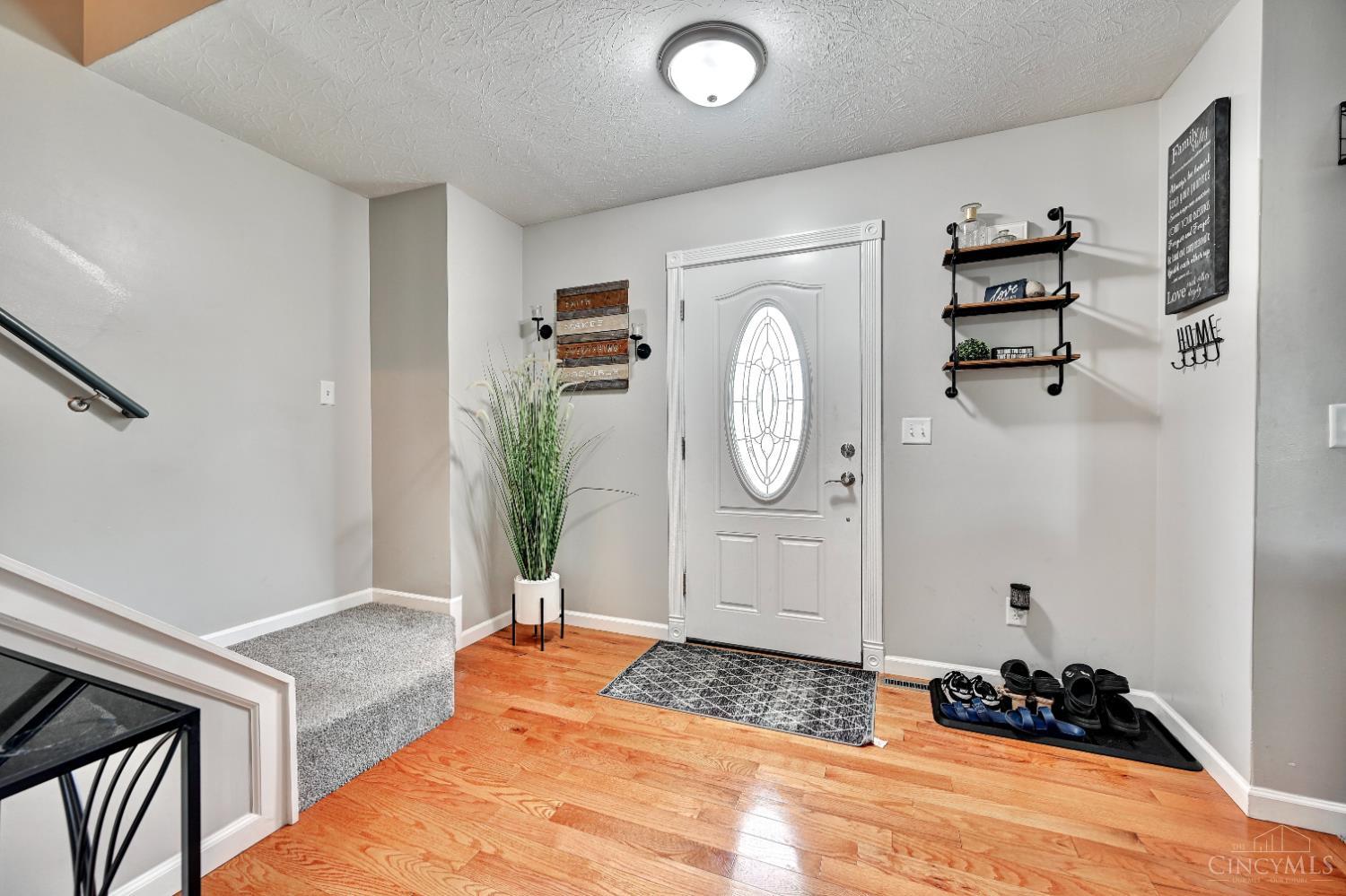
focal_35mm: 14
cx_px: 673
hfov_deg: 104.3
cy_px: 448
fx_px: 523
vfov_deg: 81.2
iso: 400
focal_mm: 14
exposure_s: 1/4
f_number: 8
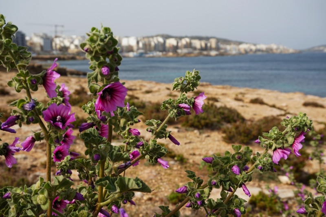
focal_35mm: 38
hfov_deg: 51.3
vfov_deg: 35.4
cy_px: 108
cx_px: 163
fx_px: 339
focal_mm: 25
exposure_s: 1/320
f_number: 7.1
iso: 100
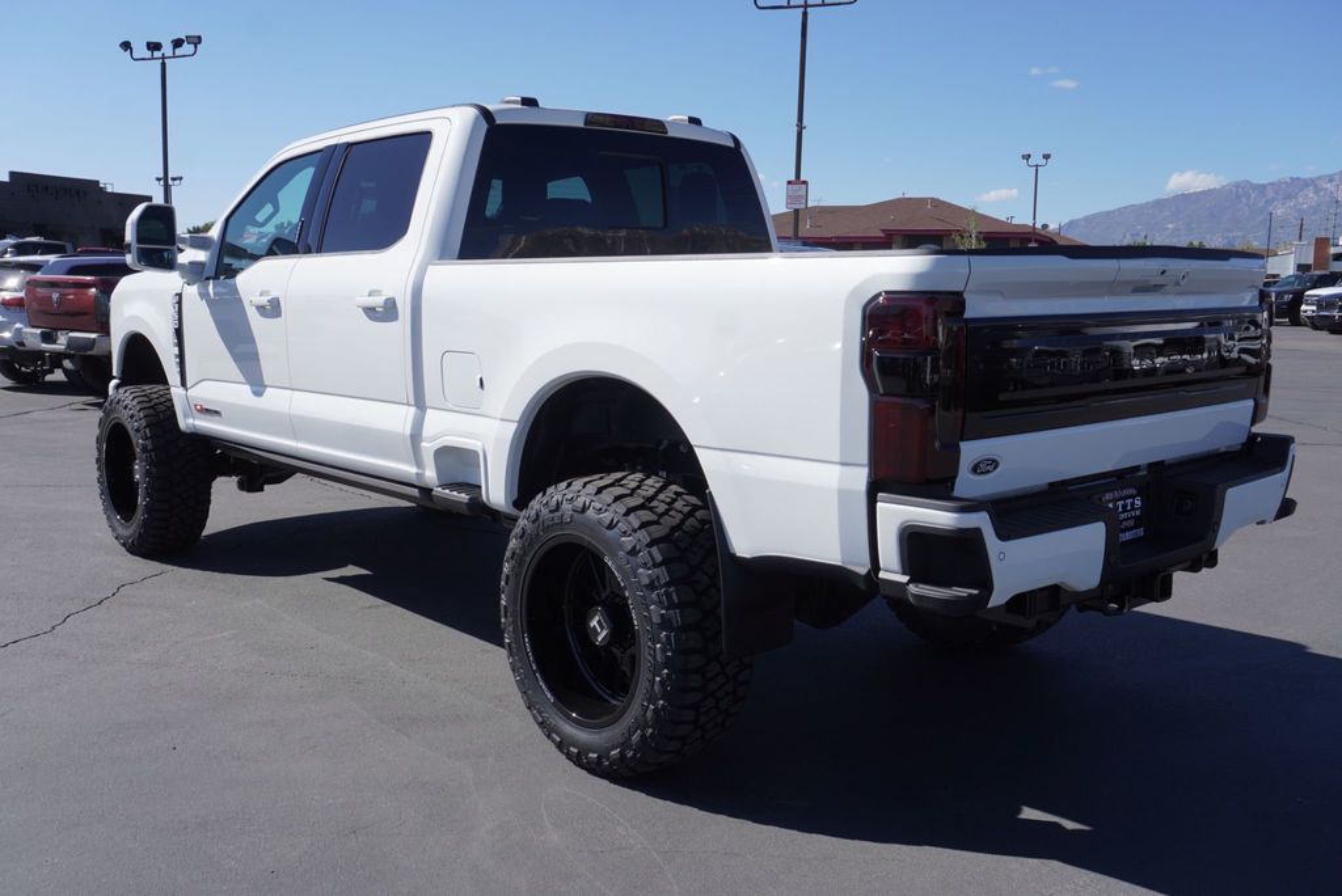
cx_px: 671
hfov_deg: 55.1
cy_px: 448
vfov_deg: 38.4
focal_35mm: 34
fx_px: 1287
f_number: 8
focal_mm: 23
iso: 100
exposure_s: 1/250
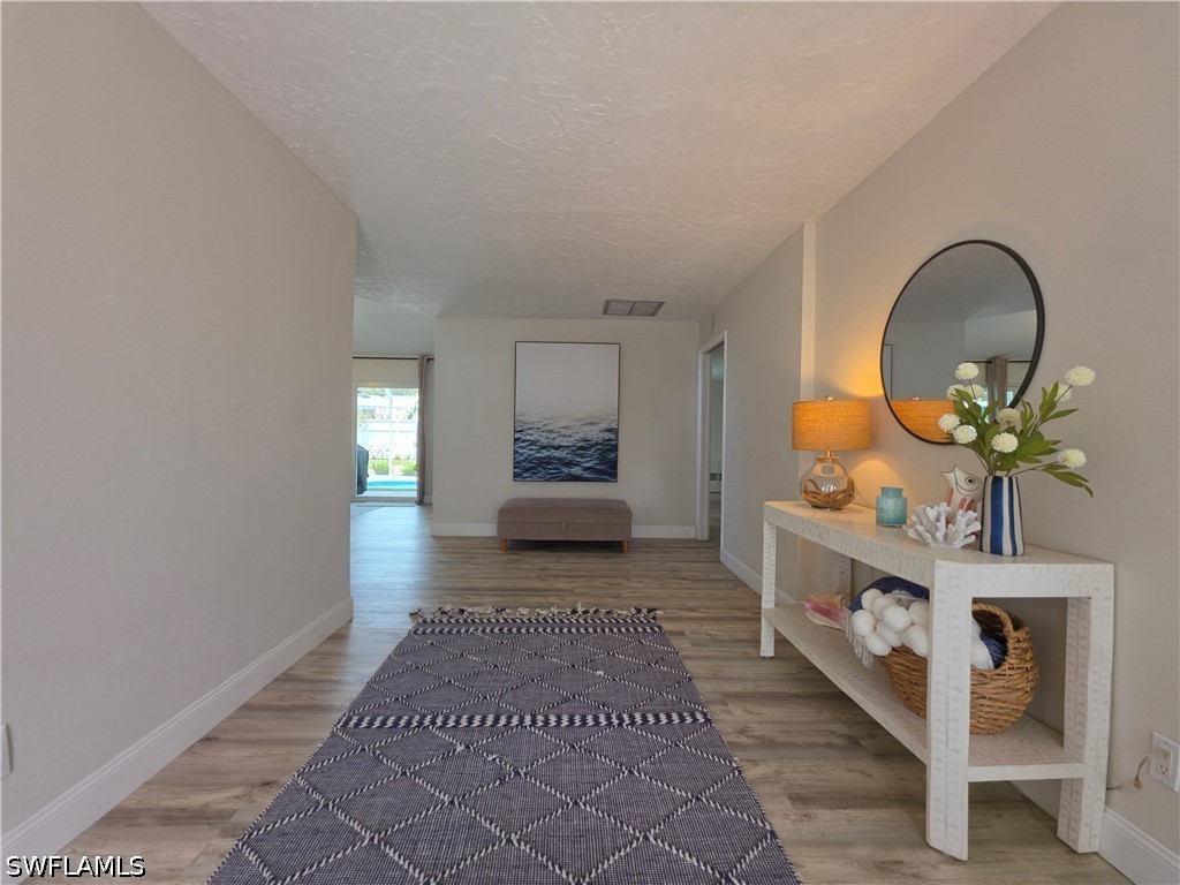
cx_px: 590
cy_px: 442
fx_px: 443
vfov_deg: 89.9
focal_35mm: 13
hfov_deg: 106.2
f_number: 1.9
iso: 80
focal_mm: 2.2
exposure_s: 1/100
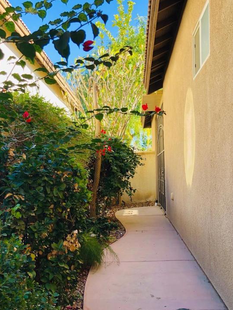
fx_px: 359
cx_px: 93
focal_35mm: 40
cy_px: 192
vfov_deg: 46.4
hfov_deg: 35.8
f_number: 1.8
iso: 20
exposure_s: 1/222
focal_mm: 4
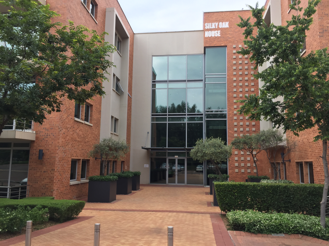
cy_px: 123
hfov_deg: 61.7
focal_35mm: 29
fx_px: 276
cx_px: 164
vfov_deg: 48.2
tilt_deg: +8.8
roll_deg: -2.4
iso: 32
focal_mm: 4.15
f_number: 2.2
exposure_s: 1/384
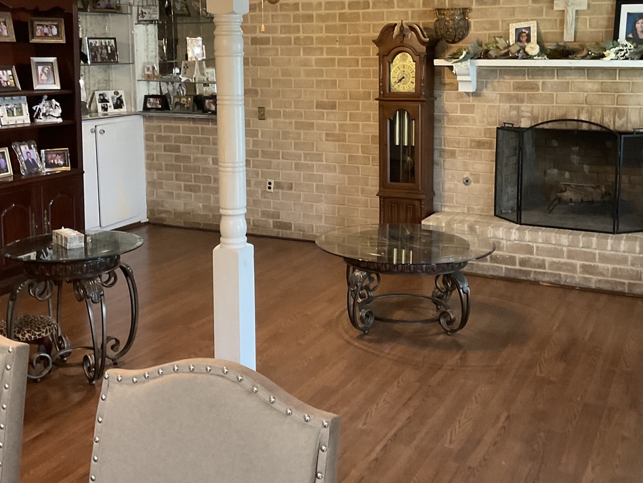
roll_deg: +0.1
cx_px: 332
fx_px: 817
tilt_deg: -6.2
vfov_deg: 32.6
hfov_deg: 42.9
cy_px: 161
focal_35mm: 44
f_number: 1.8
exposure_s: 1/40
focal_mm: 3
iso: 250
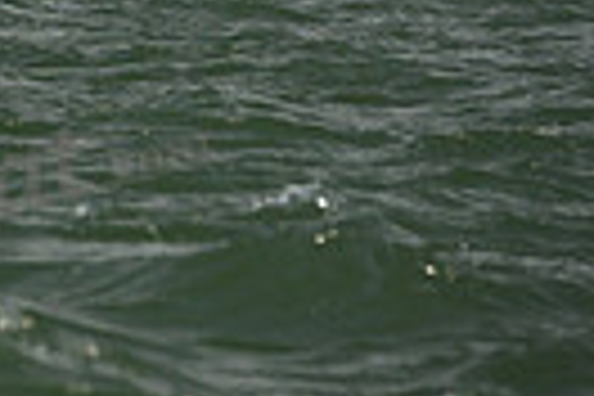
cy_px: -416
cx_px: -652
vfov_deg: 2.1
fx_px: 10856
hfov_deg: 3.1
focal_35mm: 658
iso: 320
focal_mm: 150
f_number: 5.6
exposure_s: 1/1000
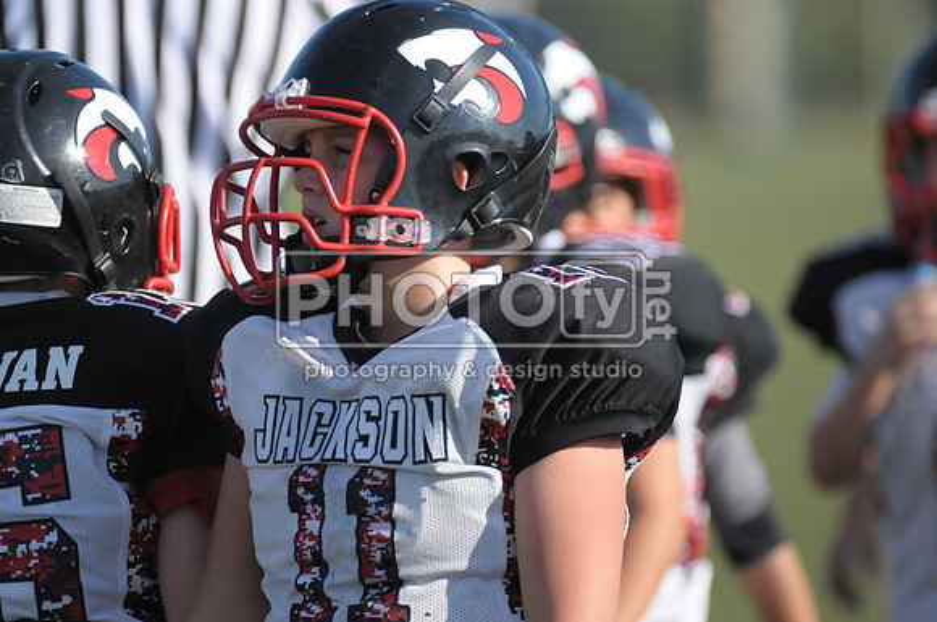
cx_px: 468
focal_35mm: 600
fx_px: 15595
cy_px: 311
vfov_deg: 2.3
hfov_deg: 3.4
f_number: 4
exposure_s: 1/8000
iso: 1600
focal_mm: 400
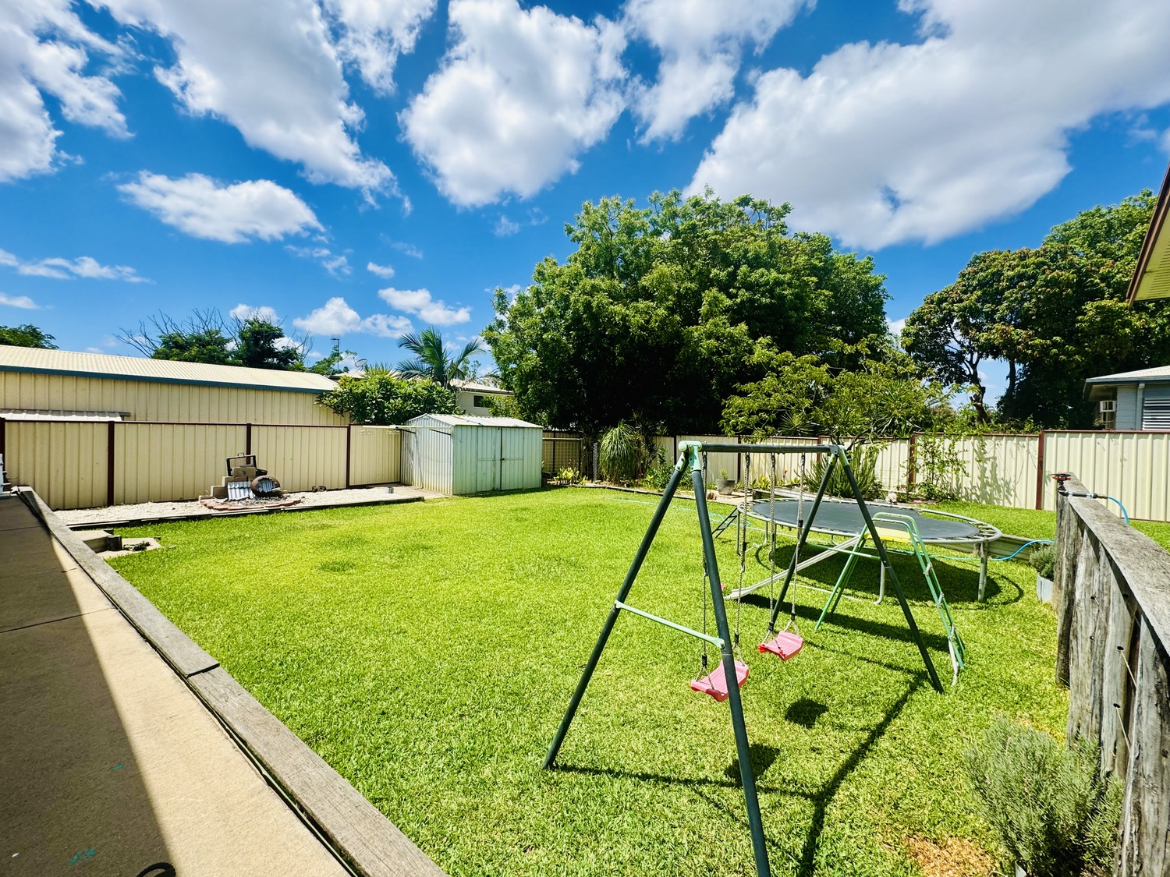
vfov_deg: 85.7
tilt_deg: -1.7
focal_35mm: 14
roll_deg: -2.6
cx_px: 585
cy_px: 438
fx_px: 473
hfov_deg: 102.1
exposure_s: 1/1477
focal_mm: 2.22
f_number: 2.2
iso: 50
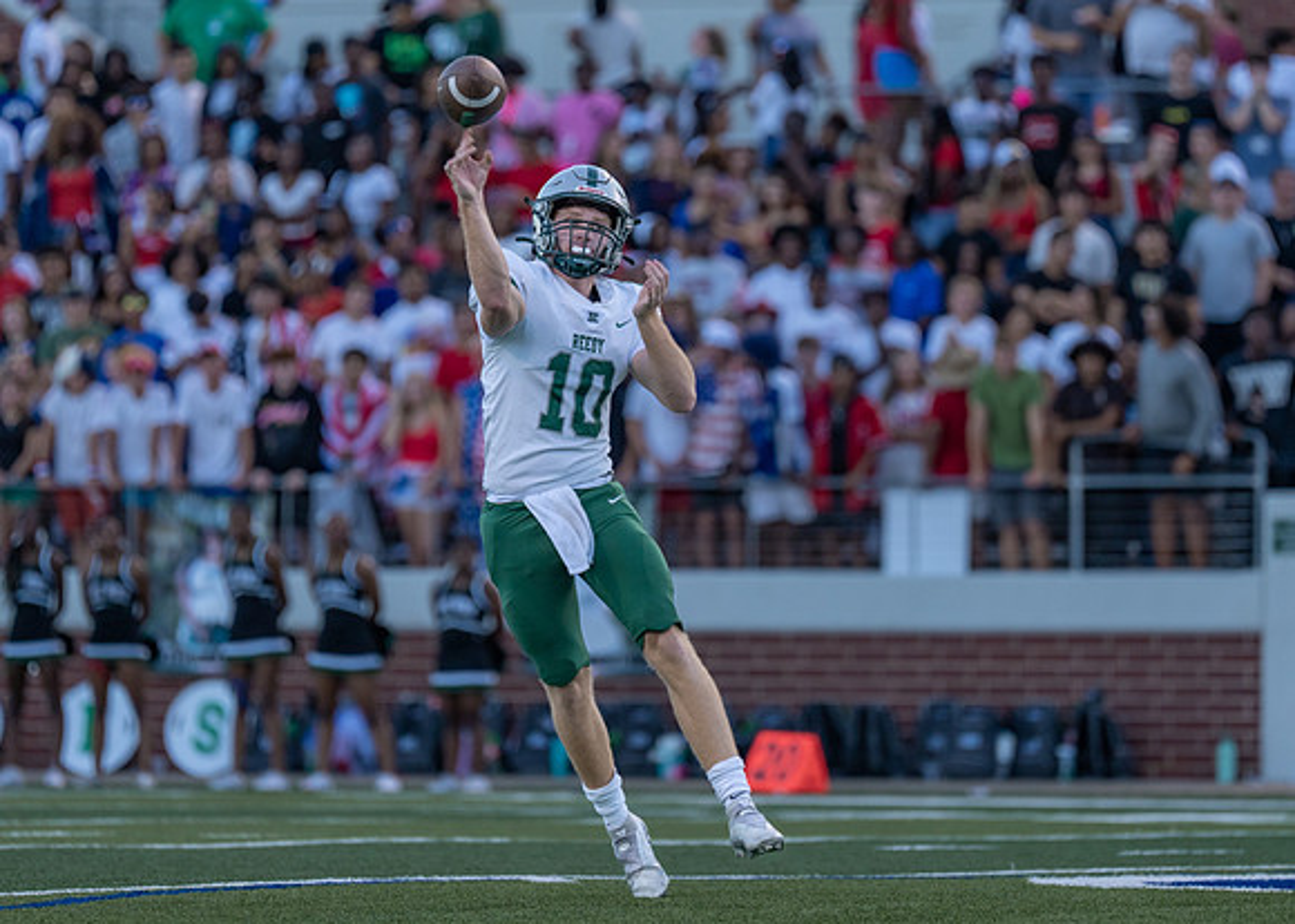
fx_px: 12681
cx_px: 675
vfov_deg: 4.2
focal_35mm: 345
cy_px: 373
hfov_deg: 5.8
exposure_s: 1/1250
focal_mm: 200
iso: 320
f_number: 2.8
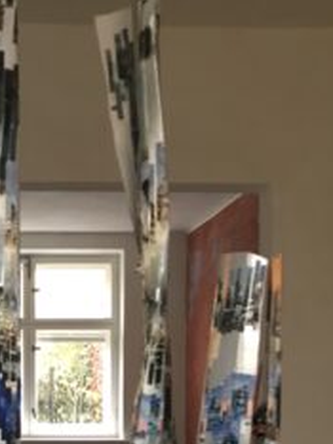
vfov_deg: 28.9
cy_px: 411
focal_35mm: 64
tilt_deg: -1.1
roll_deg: +0.1
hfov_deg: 22.4
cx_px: 38
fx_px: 820
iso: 32
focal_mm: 3.99
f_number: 1.8
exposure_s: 1/33
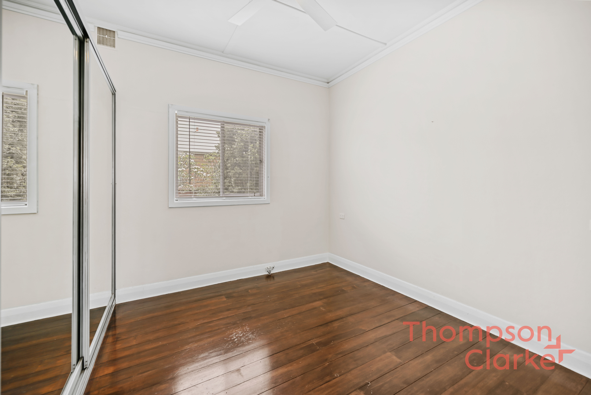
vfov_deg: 81.3
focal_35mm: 14
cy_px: 198
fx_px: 230
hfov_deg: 104.2
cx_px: 296
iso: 100
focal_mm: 14
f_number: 4
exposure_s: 1/10
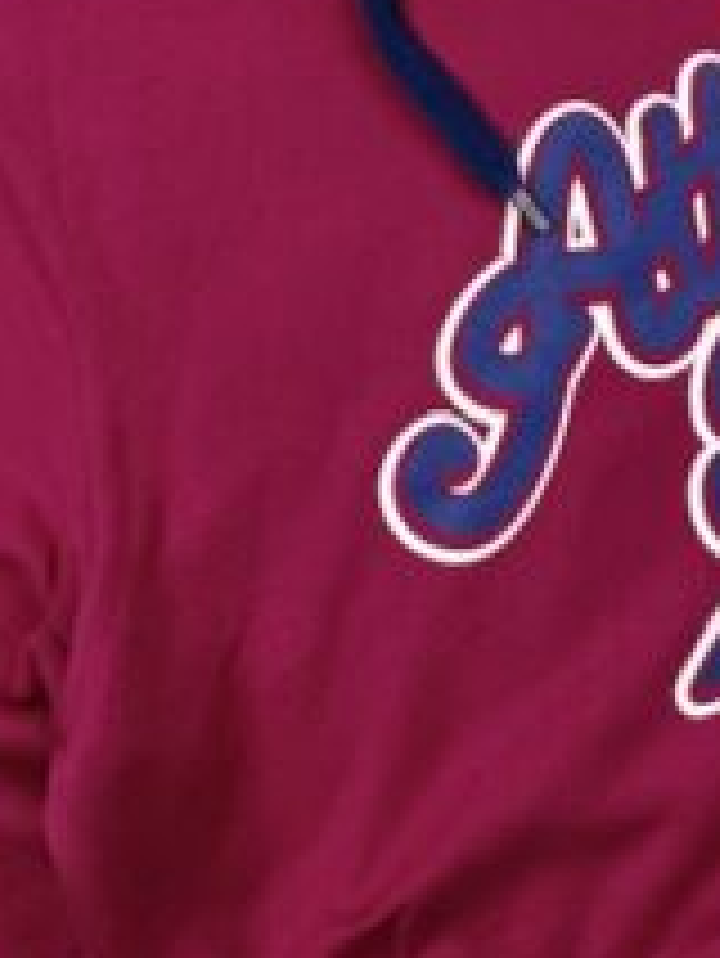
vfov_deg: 29.1
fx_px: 1662
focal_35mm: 60
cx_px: 608
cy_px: -92
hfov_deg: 23.9
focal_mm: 6.76
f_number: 1.78
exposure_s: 1/151
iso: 64
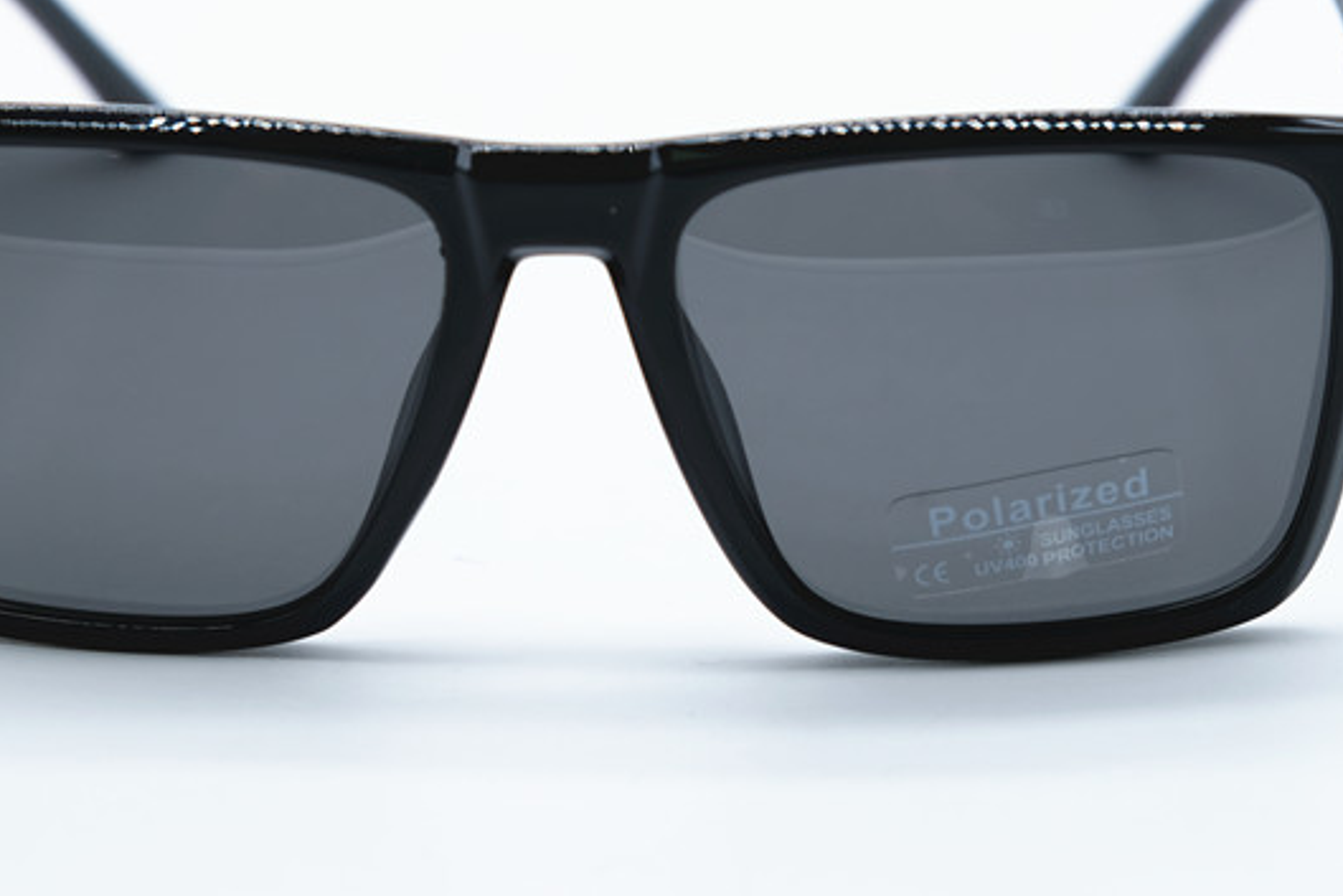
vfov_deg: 9.9
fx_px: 5149
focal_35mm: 138
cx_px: 594
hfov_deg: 14.9
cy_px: 350
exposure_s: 1/200
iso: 160
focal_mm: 48.4
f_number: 5
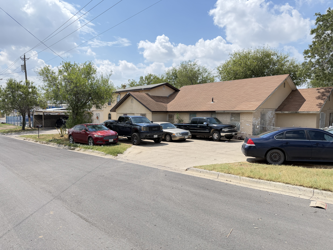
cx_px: 166
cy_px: 125
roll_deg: -0.6
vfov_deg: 56.8
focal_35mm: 24
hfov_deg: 71.6
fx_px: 231
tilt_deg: -2.5
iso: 100
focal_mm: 6.76
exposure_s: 1/3584
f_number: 1.78
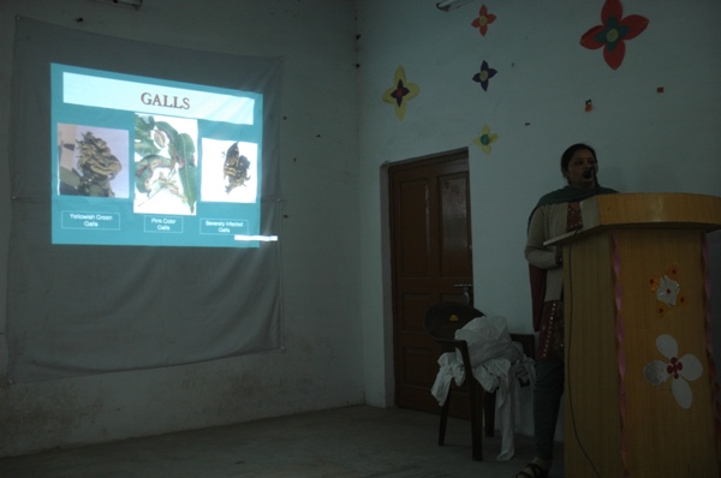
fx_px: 720
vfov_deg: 36.8
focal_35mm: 36
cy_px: 239
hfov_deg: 53.2
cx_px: 360
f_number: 3.8
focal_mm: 24
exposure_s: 1/20
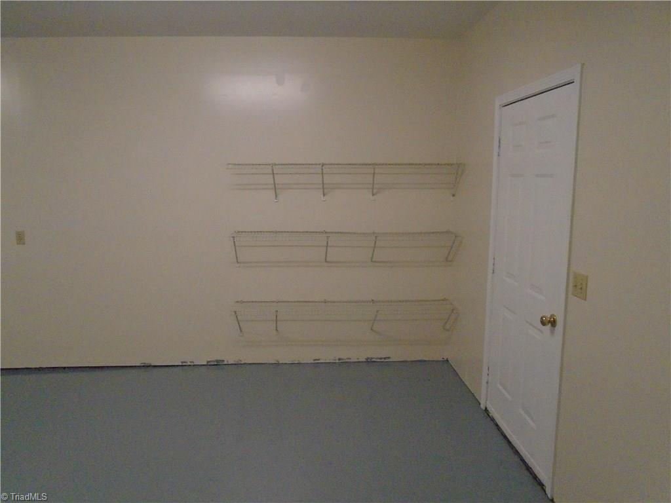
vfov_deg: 53.1
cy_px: 252
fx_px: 504
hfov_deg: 67.3
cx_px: 336
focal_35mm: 26
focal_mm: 4.6
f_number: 3.2
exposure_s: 1/80
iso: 800
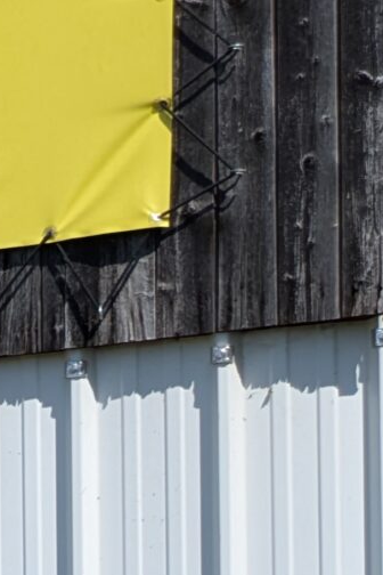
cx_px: -855
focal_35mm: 132
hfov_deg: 8.4
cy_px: 694
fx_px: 2106
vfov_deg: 15.0
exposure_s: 1/2959
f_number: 1.89
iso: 51
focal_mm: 5.43
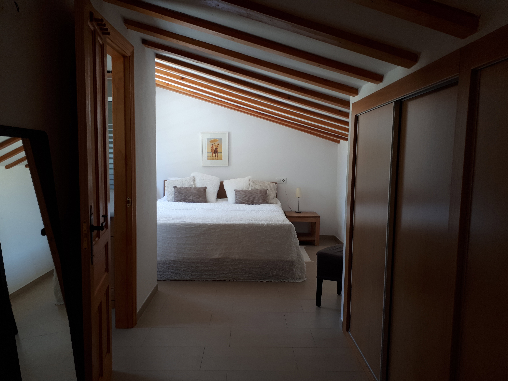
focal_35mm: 27
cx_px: 254
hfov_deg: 65.3
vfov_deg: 51.4
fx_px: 396
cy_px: 190
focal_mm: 3.6
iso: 64
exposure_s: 1/30
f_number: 1.9
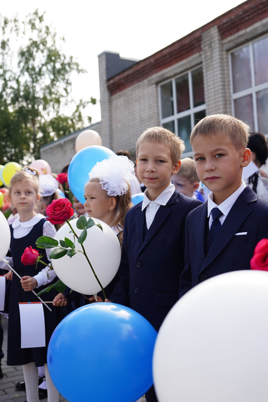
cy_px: 201
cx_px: 134
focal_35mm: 40
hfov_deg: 33.4
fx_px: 447
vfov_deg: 48.5
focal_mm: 27
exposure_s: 1/1000
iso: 200
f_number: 2.8
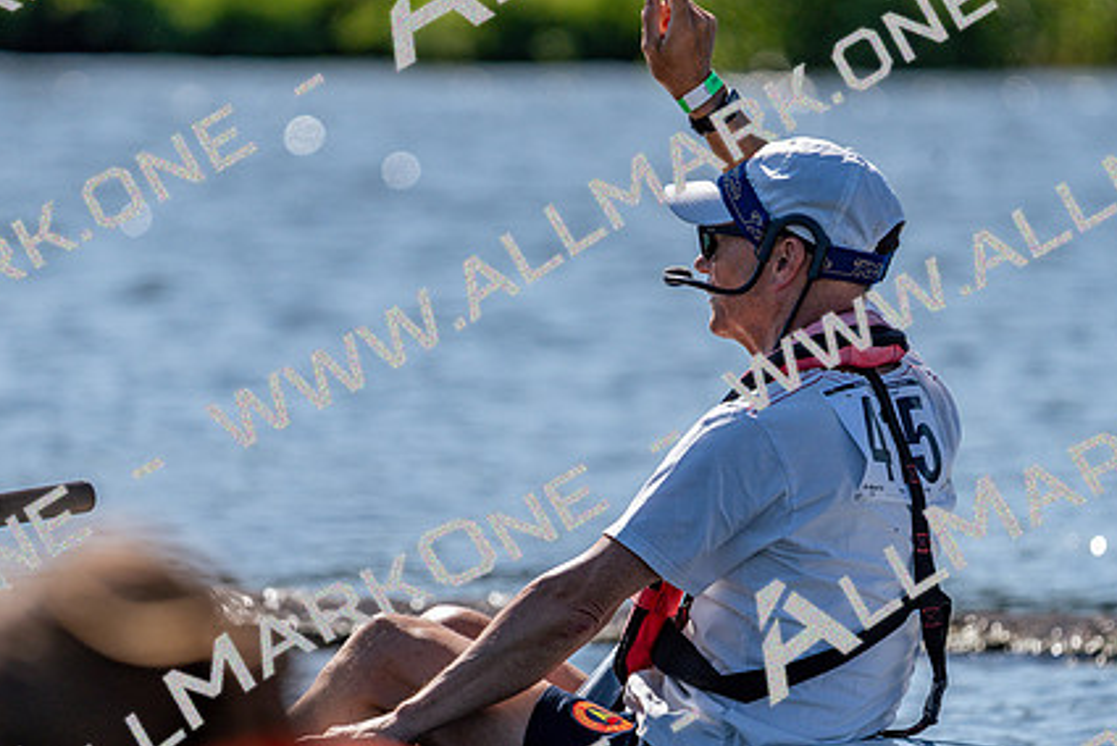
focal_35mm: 561
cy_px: 456
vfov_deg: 2.5
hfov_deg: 3.7
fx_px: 17418
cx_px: 531
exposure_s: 1/2000
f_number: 6.3
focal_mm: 411
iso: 250
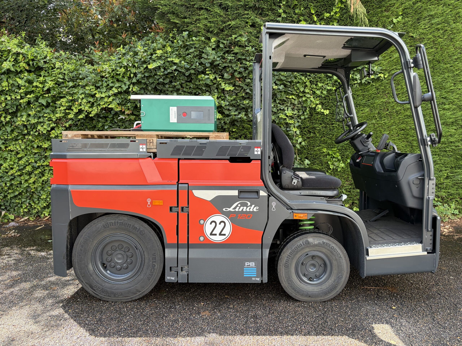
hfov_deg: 67.3
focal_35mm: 26
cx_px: 231
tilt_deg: -6.3
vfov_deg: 53.1
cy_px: 173
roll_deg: +1.9
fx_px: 347
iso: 50
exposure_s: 1/444
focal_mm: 5.96
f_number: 1.6
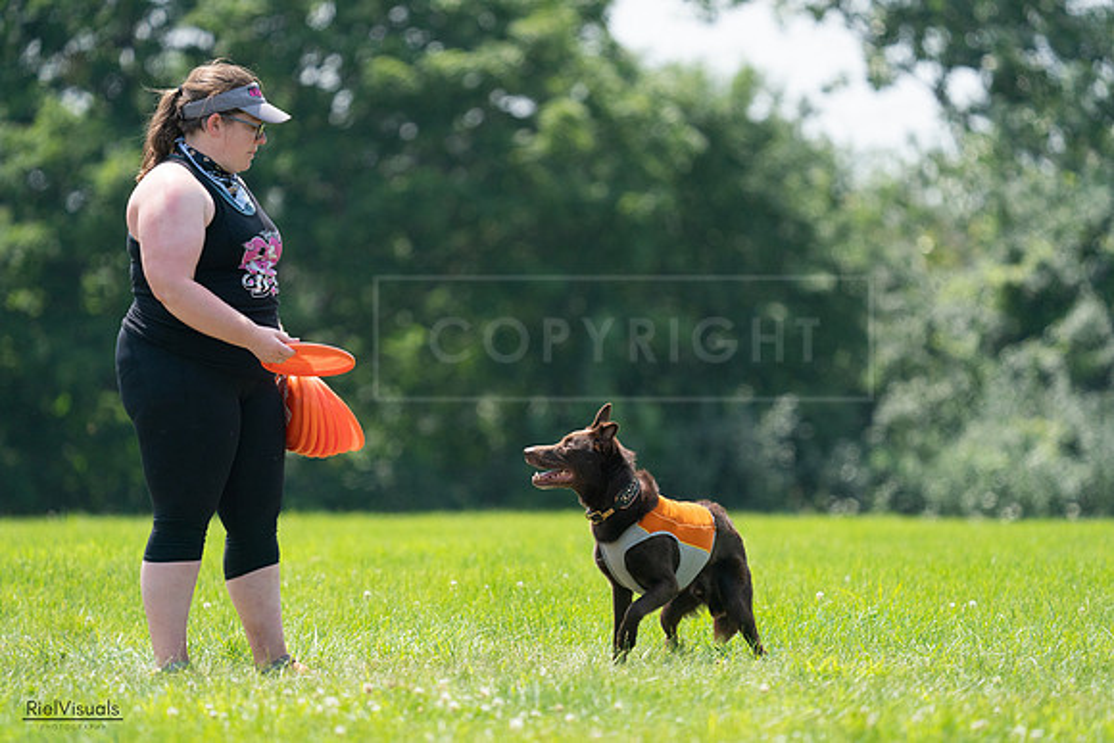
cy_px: 372
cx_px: 557
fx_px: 11730
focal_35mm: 379
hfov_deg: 5.4
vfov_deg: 3.6
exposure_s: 1/4000
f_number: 6.3
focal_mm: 379
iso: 2000
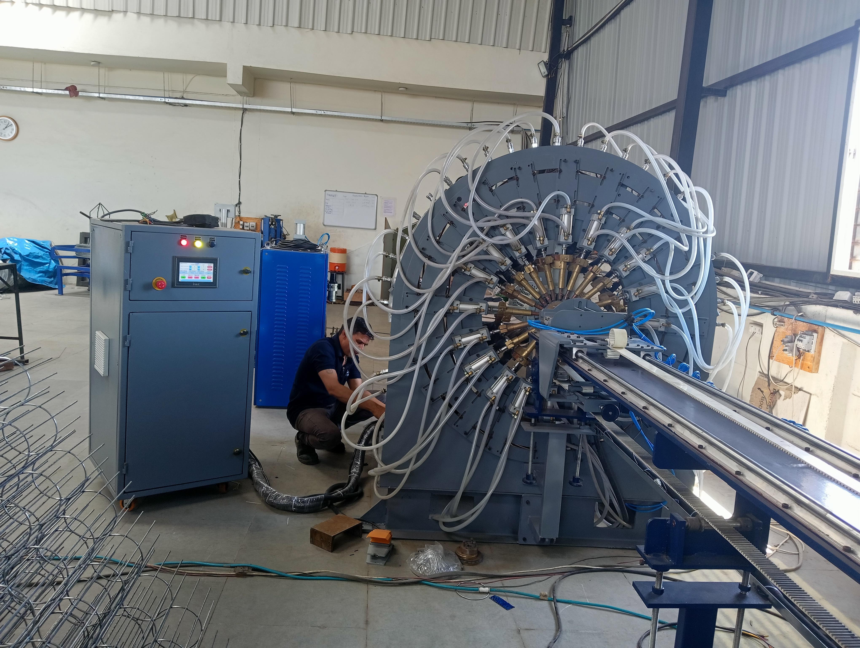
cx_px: 430
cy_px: 324
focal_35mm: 28
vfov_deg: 49.9
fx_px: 697
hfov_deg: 63.4
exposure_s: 1/50
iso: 376
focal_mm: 4.05
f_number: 1.8
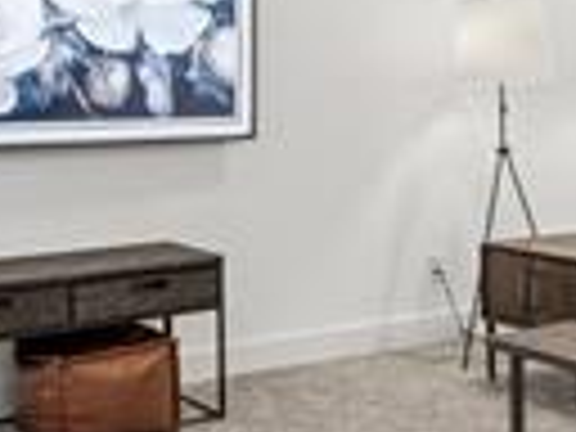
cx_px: 324
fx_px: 1198
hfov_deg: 27.0
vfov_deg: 20.1
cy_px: 63
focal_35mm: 72
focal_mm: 15
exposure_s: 1
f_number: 11
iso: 100
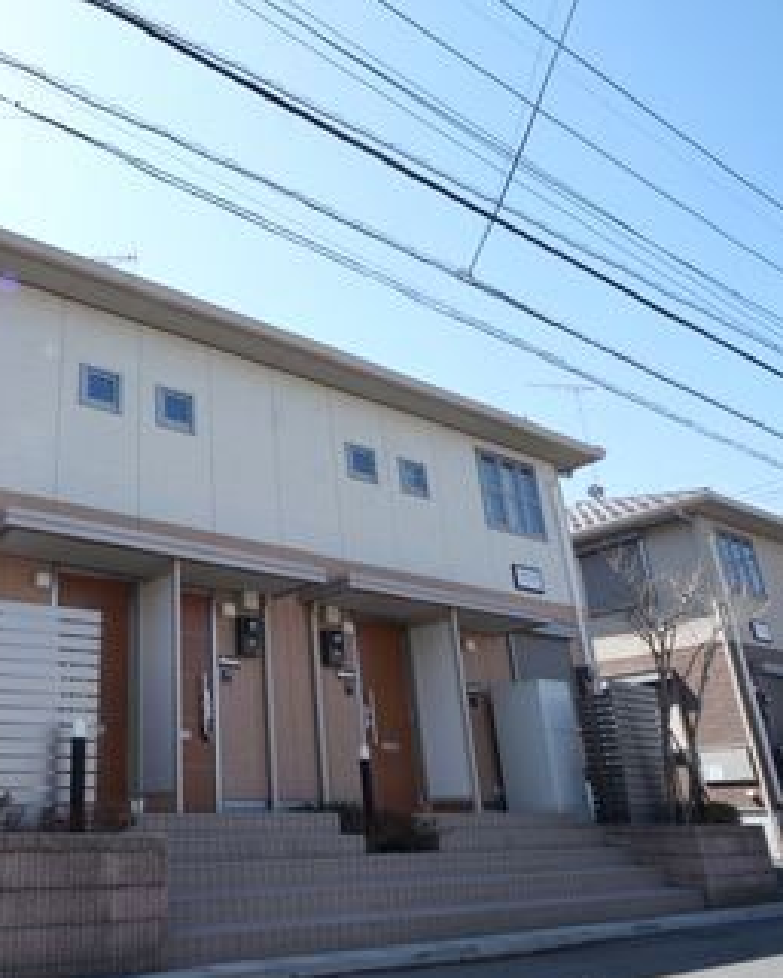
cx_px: 149
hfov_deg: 40.4
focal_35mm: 35
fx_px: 1013
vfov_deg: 51.5
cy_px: 501
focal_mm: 16
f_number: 11
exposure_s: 1/125
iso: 200
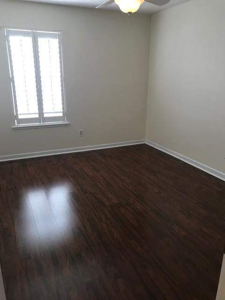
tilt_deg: -17.7
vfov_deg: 63.4
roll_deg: -0.2
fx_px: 243
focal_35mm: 28
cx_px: 112
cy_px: 150
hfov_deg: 49.7
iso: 40
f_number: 1.8
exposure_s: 1/15
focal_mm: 3.99
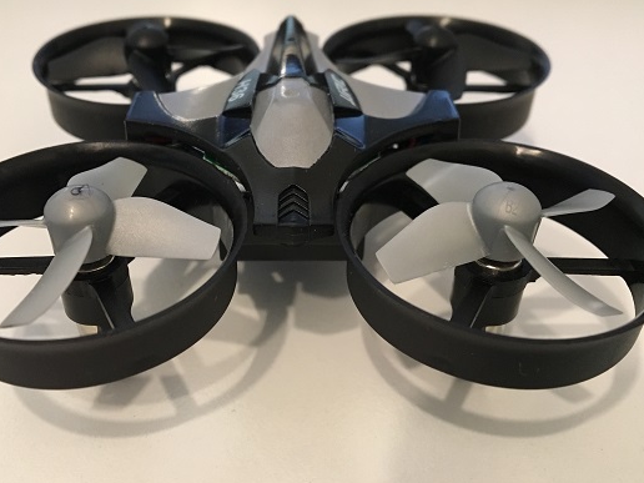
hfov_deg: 51.3
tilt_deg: -37.0
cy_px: 238
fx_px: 670
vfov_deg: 39.7
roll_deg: -1.3
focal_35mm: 36
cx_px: 293
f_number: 2.2
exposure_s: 1/25
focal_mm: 4.15
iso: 200
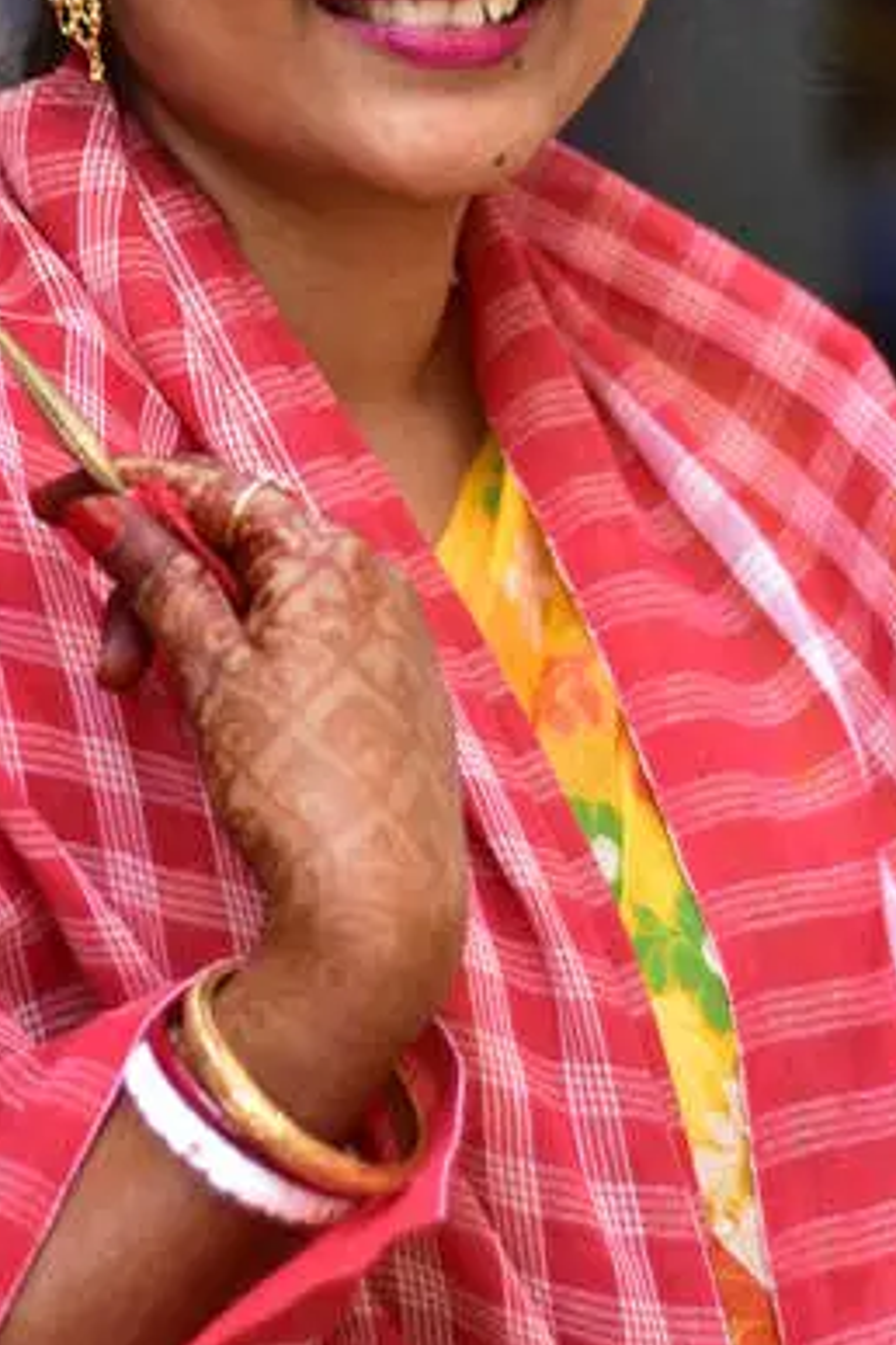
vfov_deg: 13.2
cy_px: 167
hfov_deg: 8.8
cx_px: 259
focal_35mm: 155
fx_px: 5786
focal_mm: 50
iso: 100
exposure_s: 1/250
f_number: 2.2
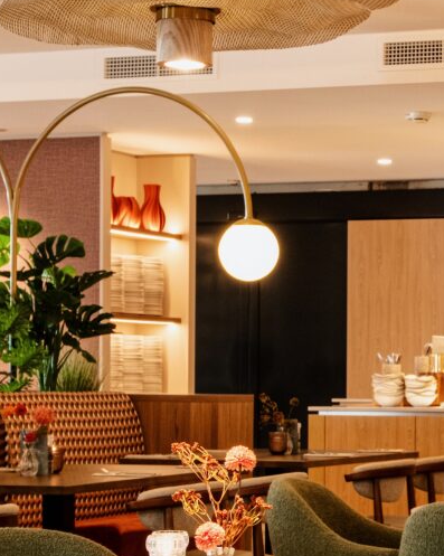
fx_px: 1956
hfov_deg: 12.8
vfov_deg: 16.1
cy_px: 384
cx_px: 459
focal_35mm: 119
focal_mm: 27.1
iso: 320
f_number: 9
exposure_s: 1/2
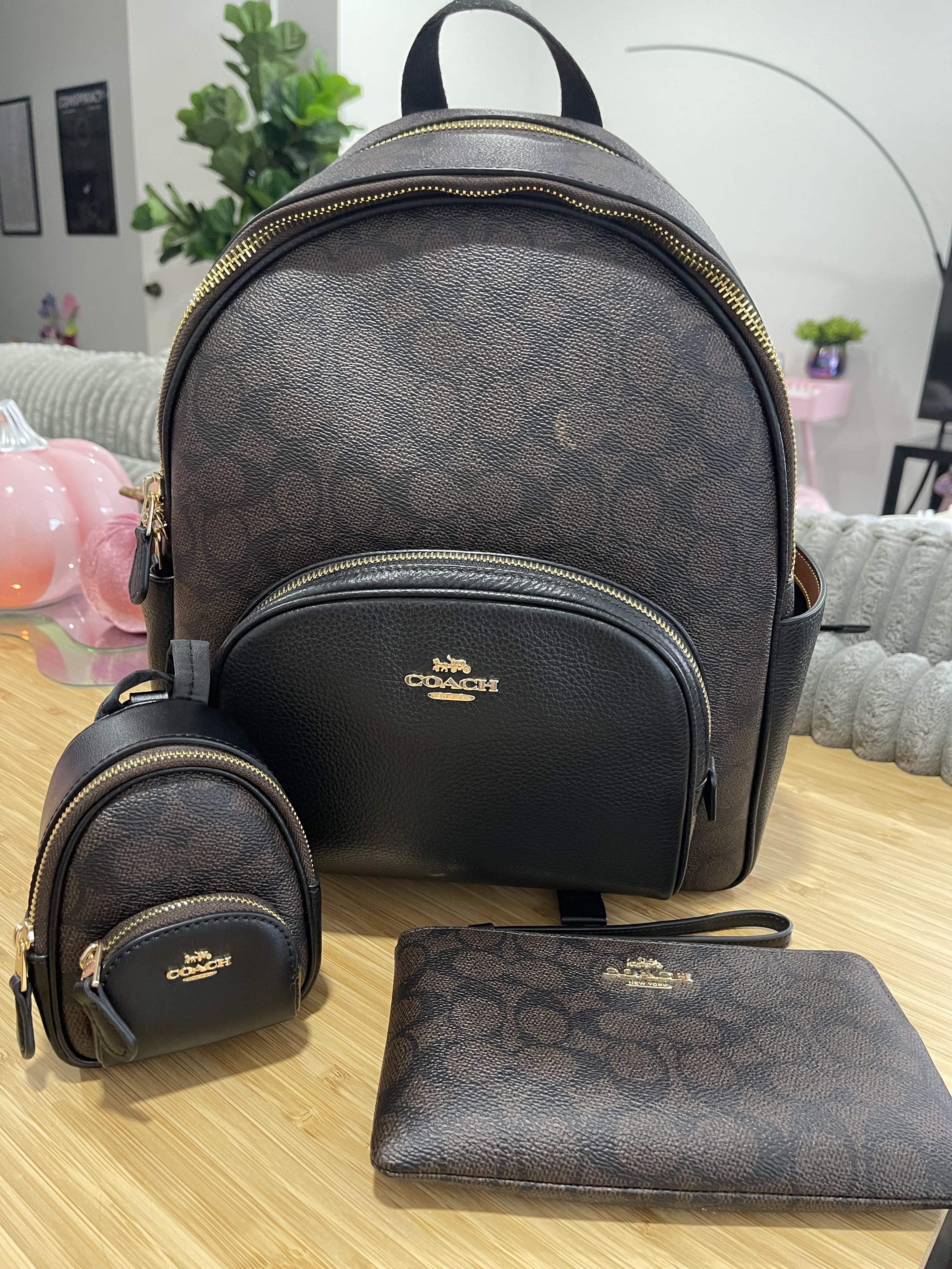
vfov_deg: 69.4
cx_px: 476
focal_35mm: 25
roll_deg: -2.5
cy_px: 634
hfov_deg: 54.9
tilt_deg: -20.7
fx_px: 917
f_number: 1.6
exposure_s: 1/60
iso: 500
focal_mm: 5.1
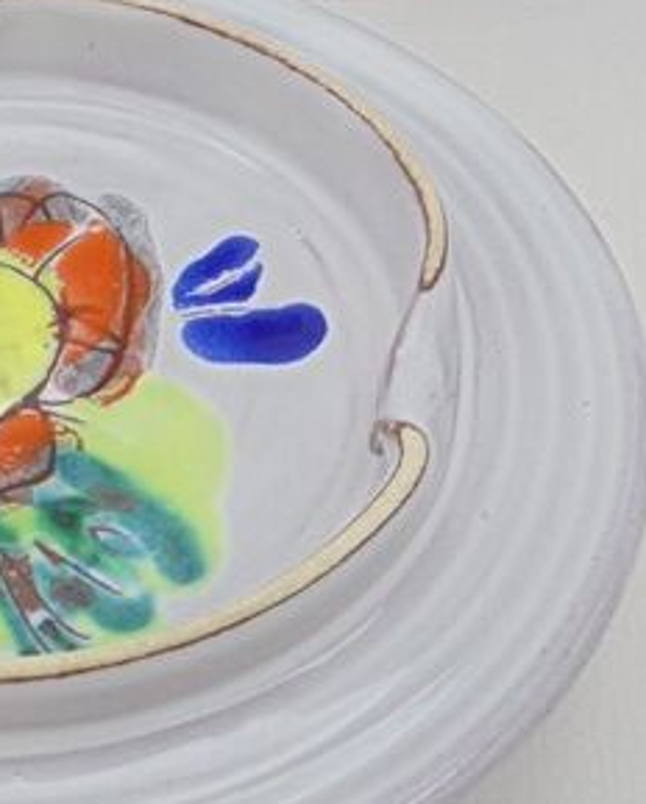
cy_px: 70
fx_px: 2099
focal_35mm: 88
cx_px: 127
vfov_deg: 21.2
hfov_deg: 17.4
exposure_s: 1/40
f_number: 3.7
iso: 100
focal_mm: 5.3
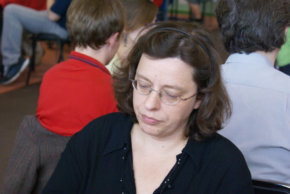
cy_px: 97
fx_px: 726
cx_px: 145
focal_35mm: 90
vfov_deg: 15.2
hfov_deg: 22.6
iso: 800
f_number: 5.6
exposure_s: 1/50
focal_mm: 60
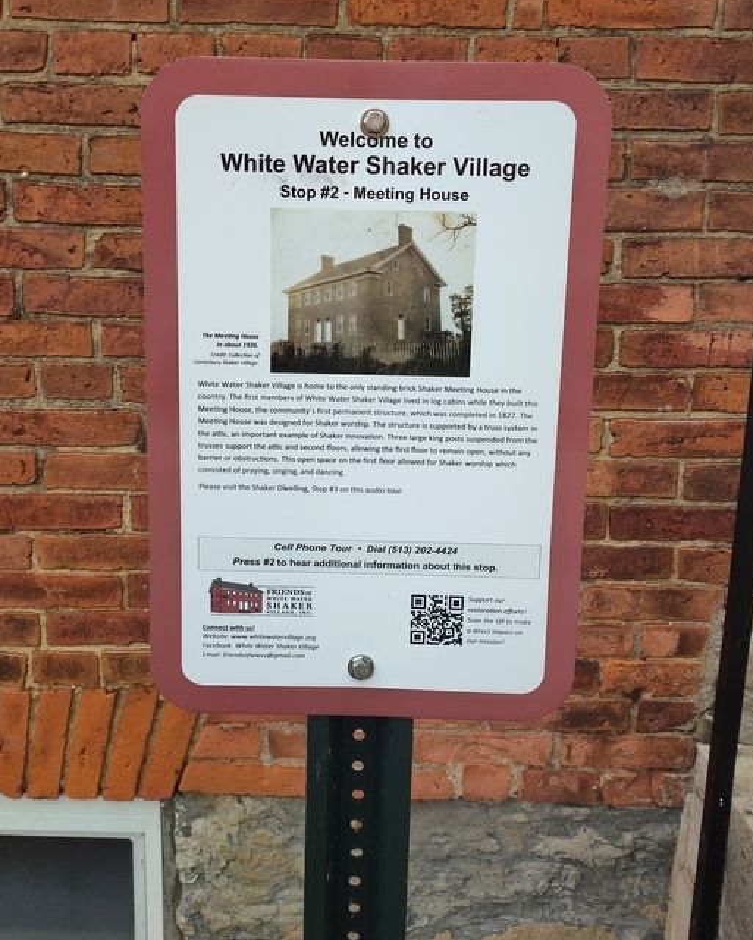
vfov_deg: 61.4
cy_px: 355
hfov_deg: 51.5
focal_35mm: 28
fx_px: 780
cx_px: 346
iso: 100
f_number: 1.8
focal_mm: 5.56
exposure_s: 1/376
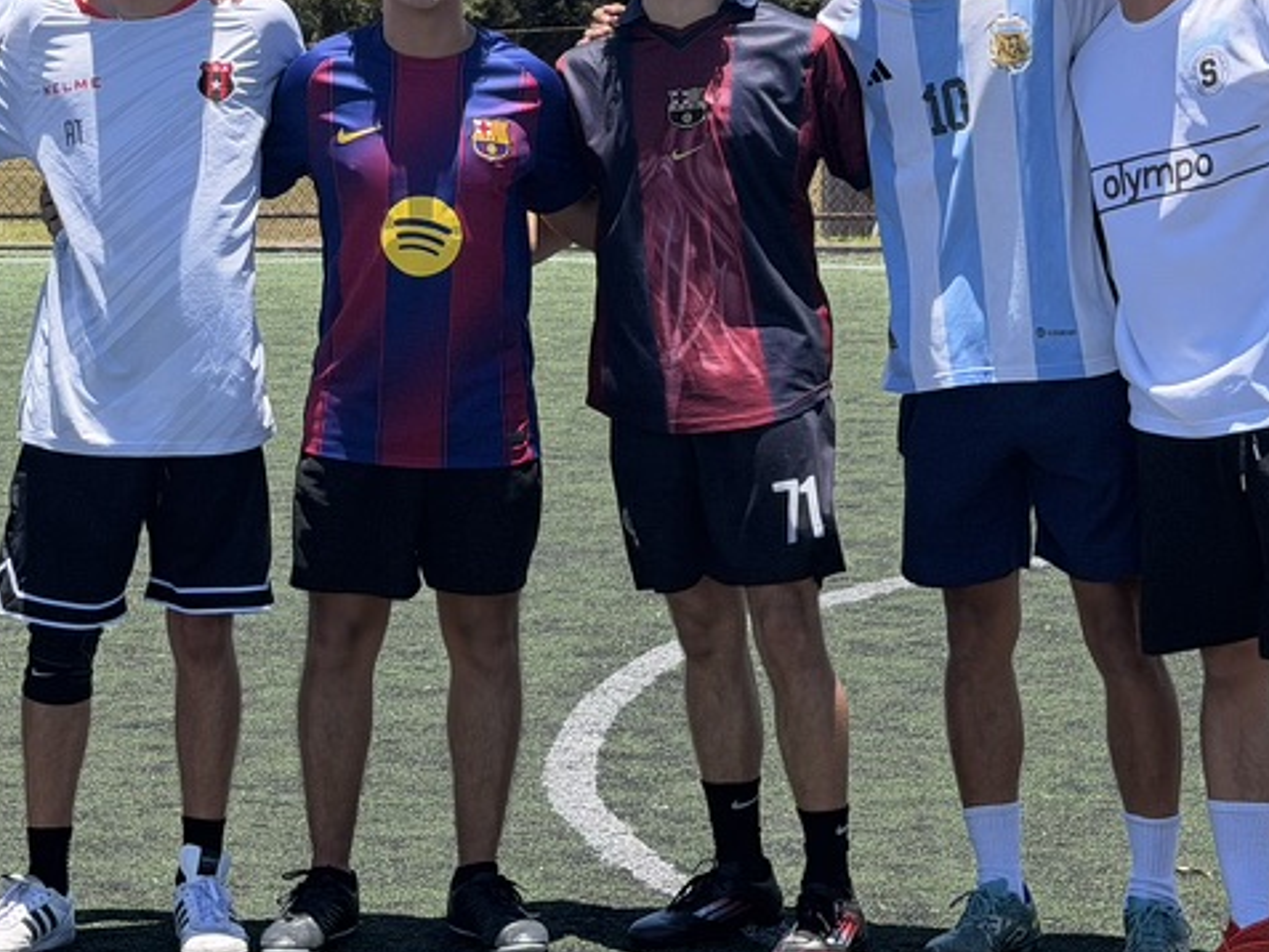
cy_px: 160
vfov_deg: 14.3
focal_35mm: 103
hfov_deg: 19.1
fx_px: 3777
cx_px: 513
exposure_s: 1/4329
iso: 64
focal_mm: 6.76
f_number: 1.78
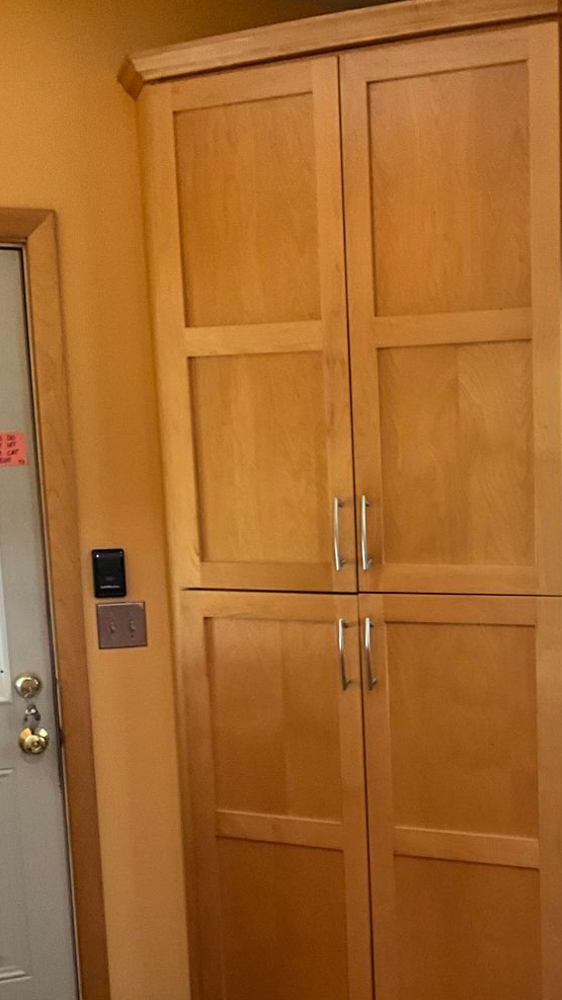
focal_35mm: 48
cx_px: 488
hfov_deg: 24.3
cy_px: 677
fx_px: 1272
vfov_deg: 42.3
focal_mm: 3
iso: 200
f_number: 1.8
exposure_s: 1/40
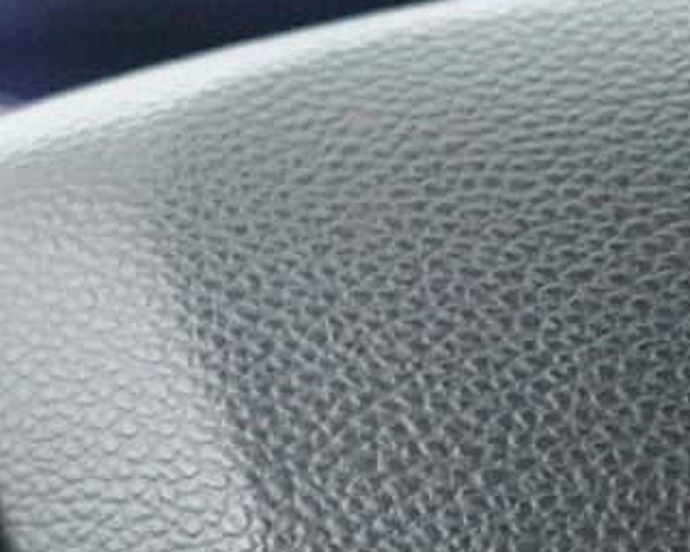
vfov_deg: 15.2
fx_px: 1940
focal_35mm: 95
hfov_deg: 18.5
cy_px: 781
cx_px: -257
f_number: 2
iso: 6400
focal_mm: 7.6
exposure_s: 1/80
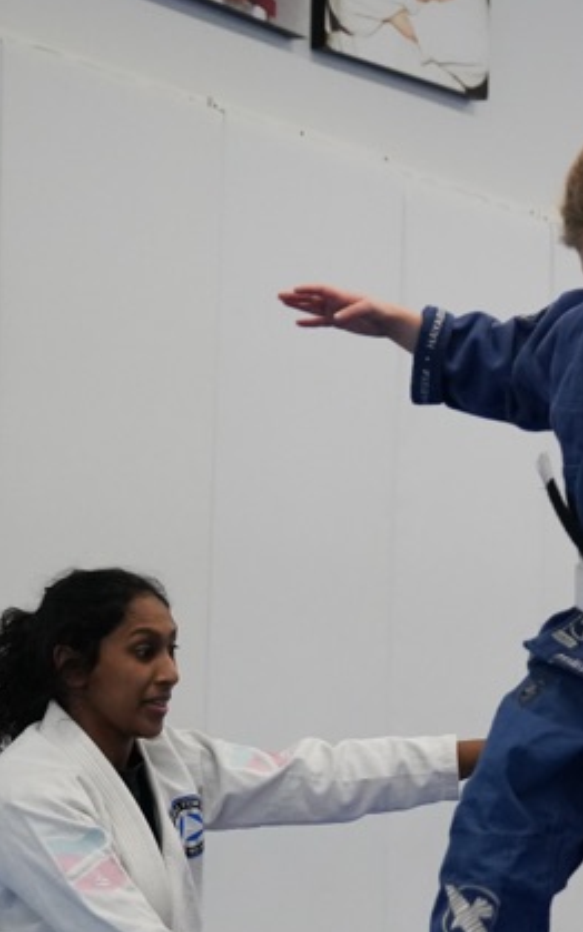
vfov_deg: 18.6
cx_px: 794
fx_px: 2821
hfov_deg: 11.4
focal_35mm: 111
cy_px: 765
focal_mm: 38
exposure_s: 1/800
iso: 5000
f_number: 2.8
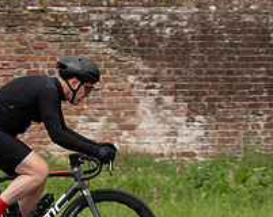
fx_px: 1613
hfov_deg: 9.7
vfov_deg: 7.7
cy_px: 87
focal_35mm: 200
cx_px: 71
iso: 400
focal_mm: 70
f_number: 3.5
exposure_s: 1/1000
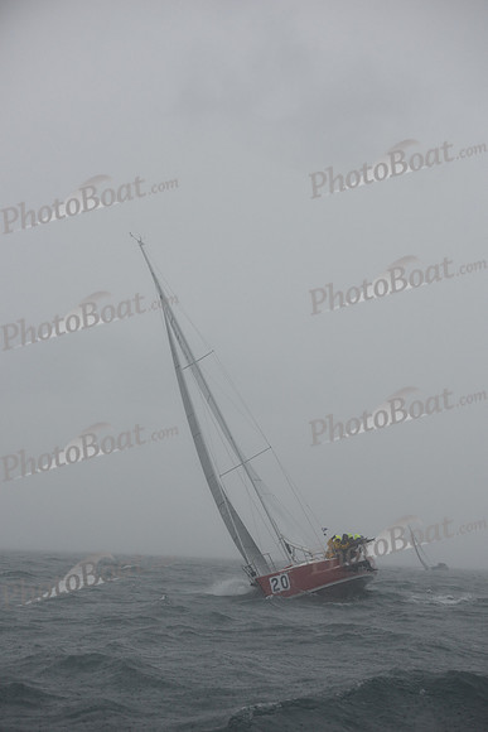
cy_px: 366
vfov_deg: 24.8
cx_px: 244
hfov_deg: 16.7
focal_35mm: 82
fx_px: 1666
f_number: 4.5
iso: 400
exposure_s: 1/640
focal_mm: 82
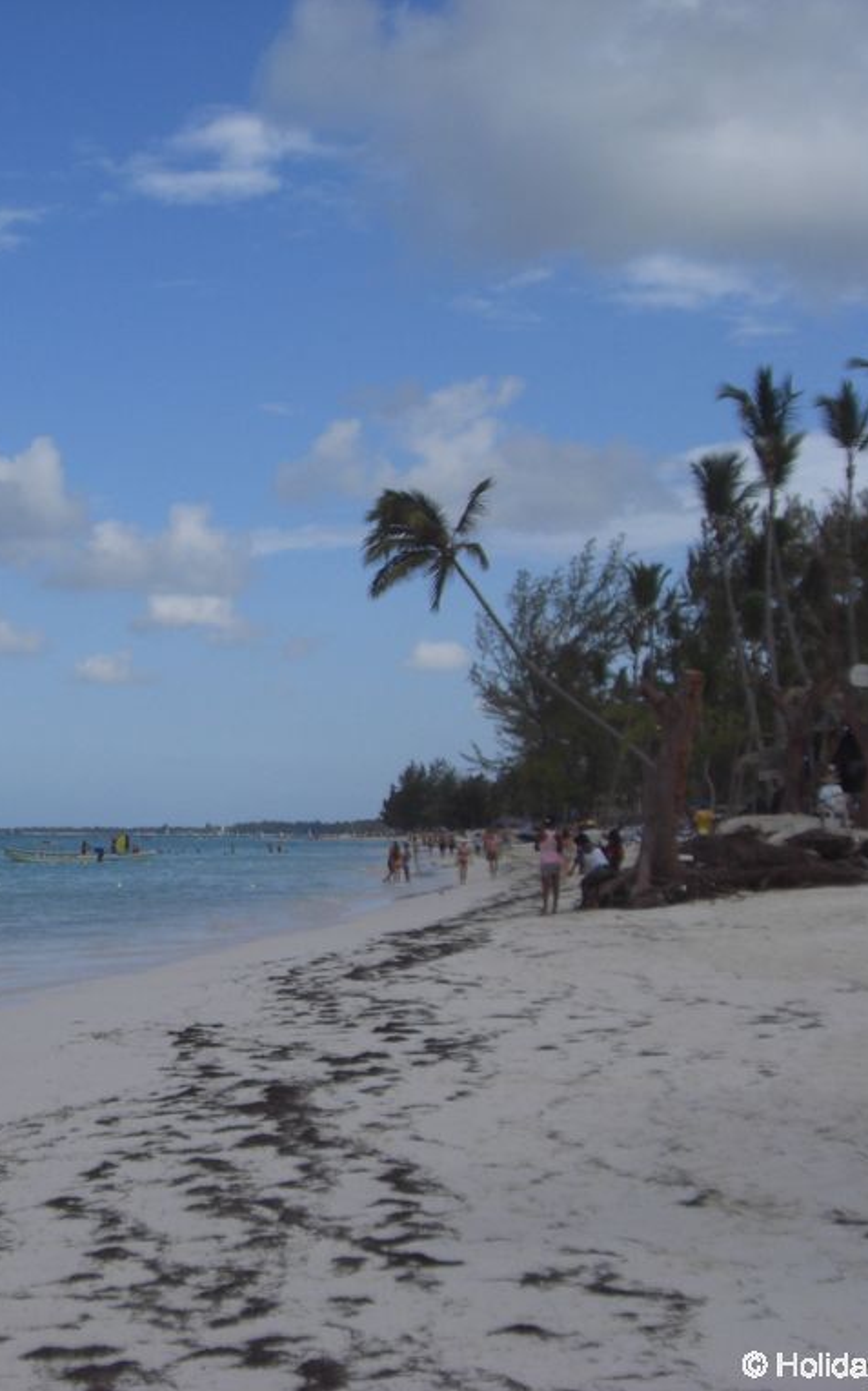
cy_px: 696
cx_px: 75
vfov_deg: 37.5
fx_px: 2045
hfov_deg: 23.3
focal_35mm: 54
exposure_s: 1/200
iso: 64
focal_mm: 6.2
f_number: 8
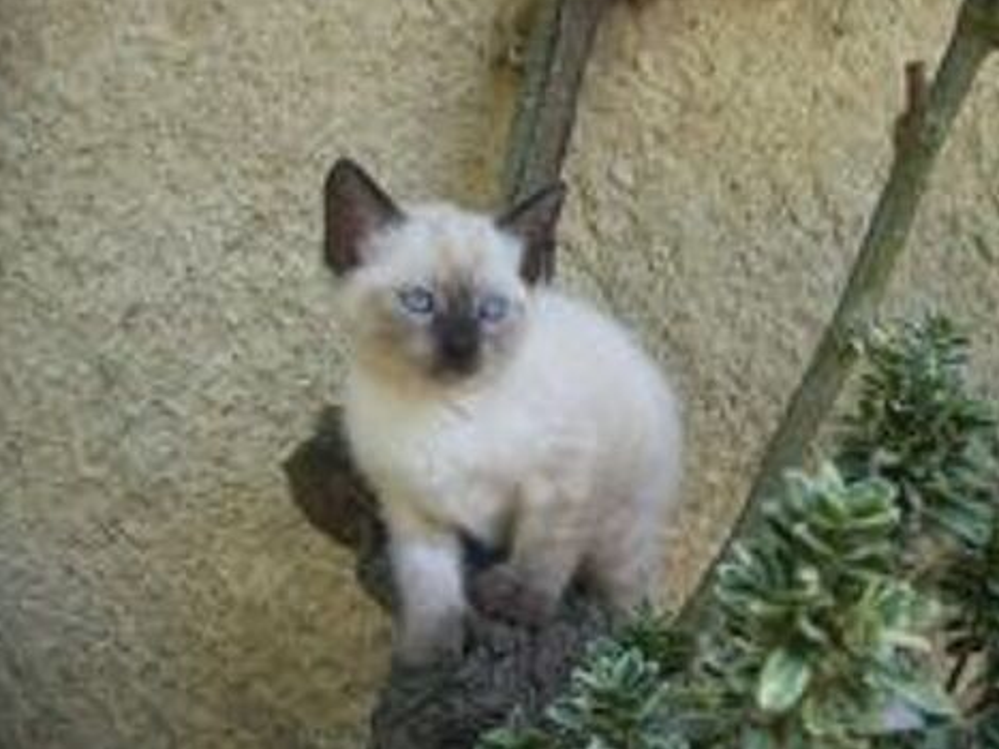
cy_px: 374
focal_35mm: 37
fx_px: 1068
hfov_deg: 50.1
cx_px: 494
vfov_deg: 38.6
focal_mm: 6
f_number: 2.7
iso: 80
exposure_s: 1/127
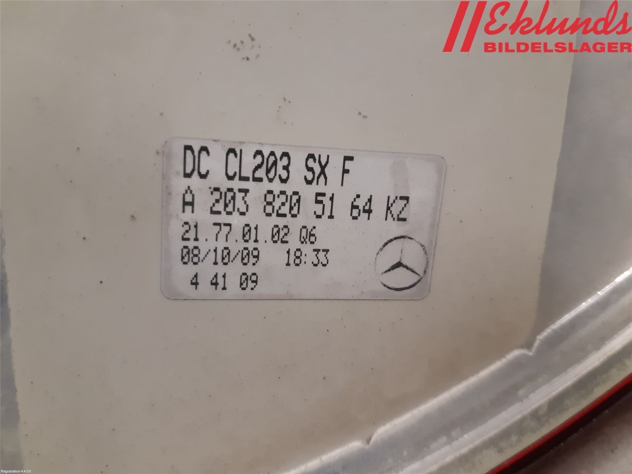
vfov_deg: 53.1
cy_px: 237
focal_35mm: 26
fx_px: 475
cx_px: 316
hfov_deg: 67.3
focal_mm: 3.93
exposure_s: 1/50
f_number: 1.7
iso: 200
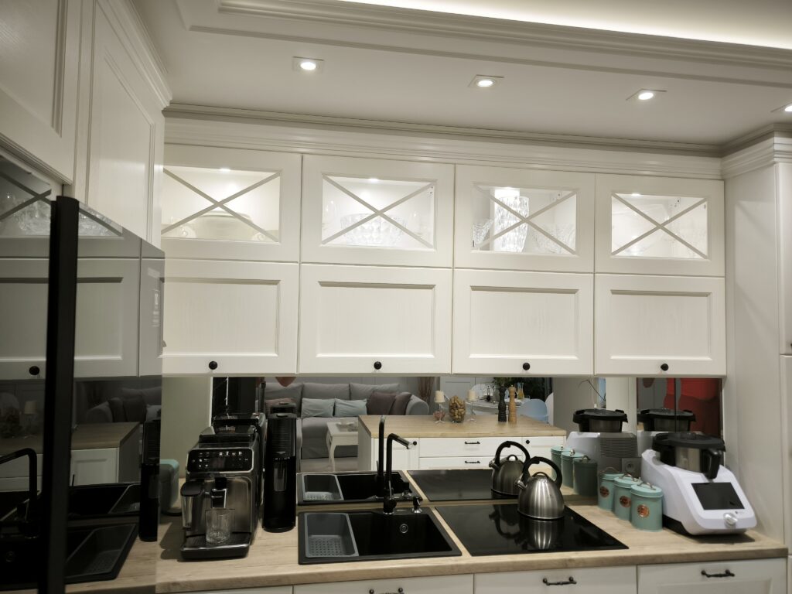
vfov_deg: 56.8
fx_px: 549
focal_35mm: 24
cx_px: 396
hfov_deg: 71.6
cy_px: 297
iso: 200
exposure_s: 1/80
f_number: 1.9
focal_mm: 6.92
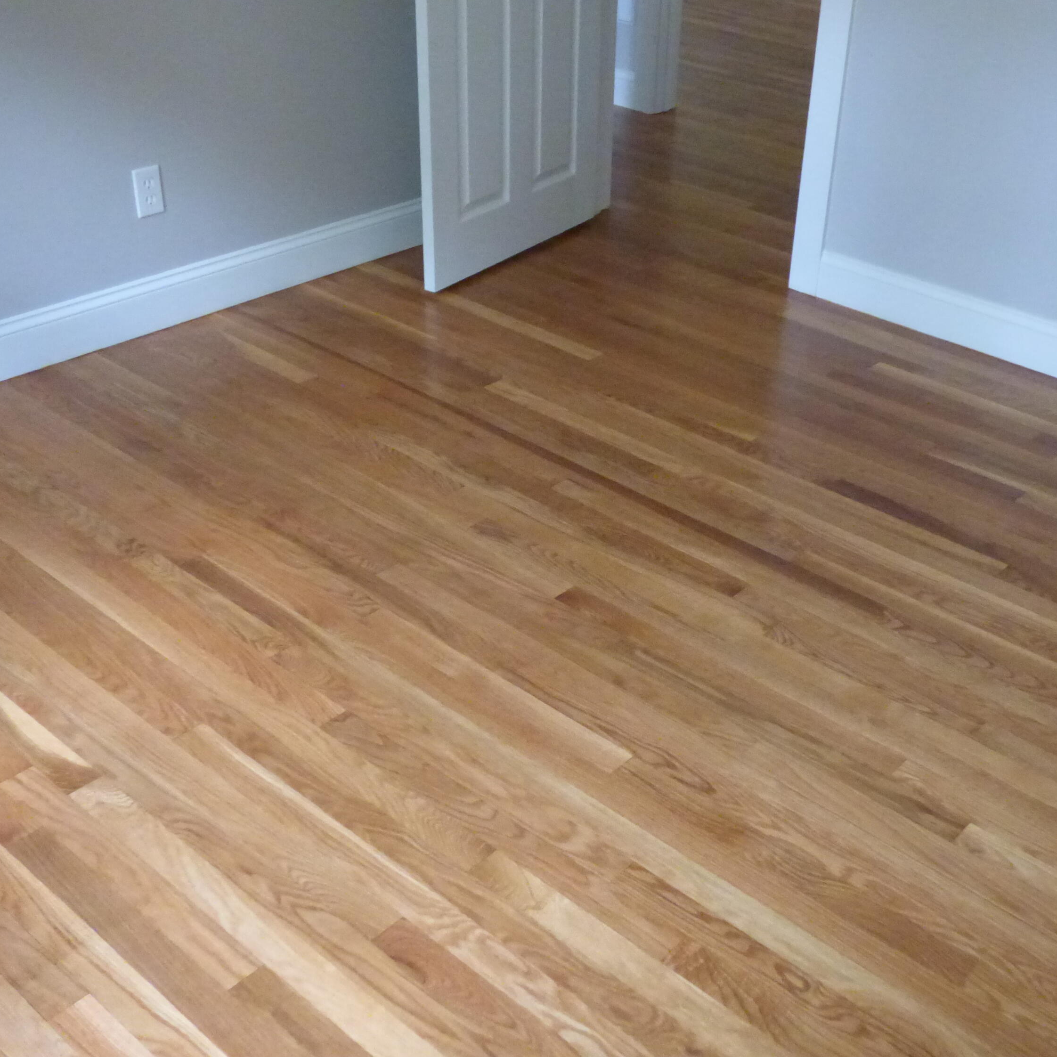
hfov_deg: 42.6
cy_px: 528
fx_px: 1347
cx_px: 632
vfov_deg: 42.8
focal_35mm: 39
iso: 1600
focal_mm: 5.78
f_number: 3.4
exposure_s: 1/100
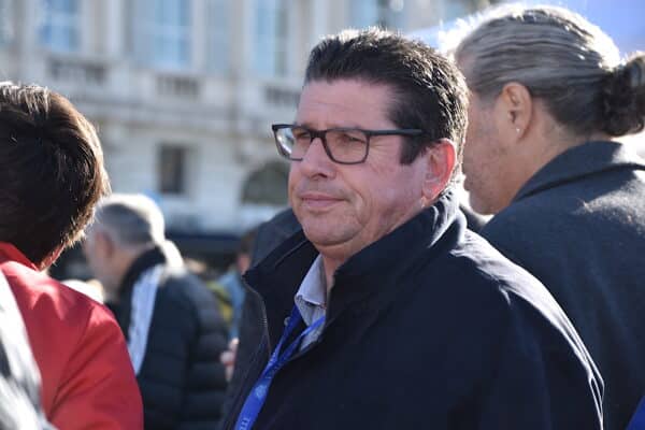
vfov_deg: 8.7
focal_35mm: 158
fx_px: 2822
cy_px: 215
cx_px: 322
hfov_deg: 13.0
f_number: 5.6
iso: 100
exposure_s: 1/200
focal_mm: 105
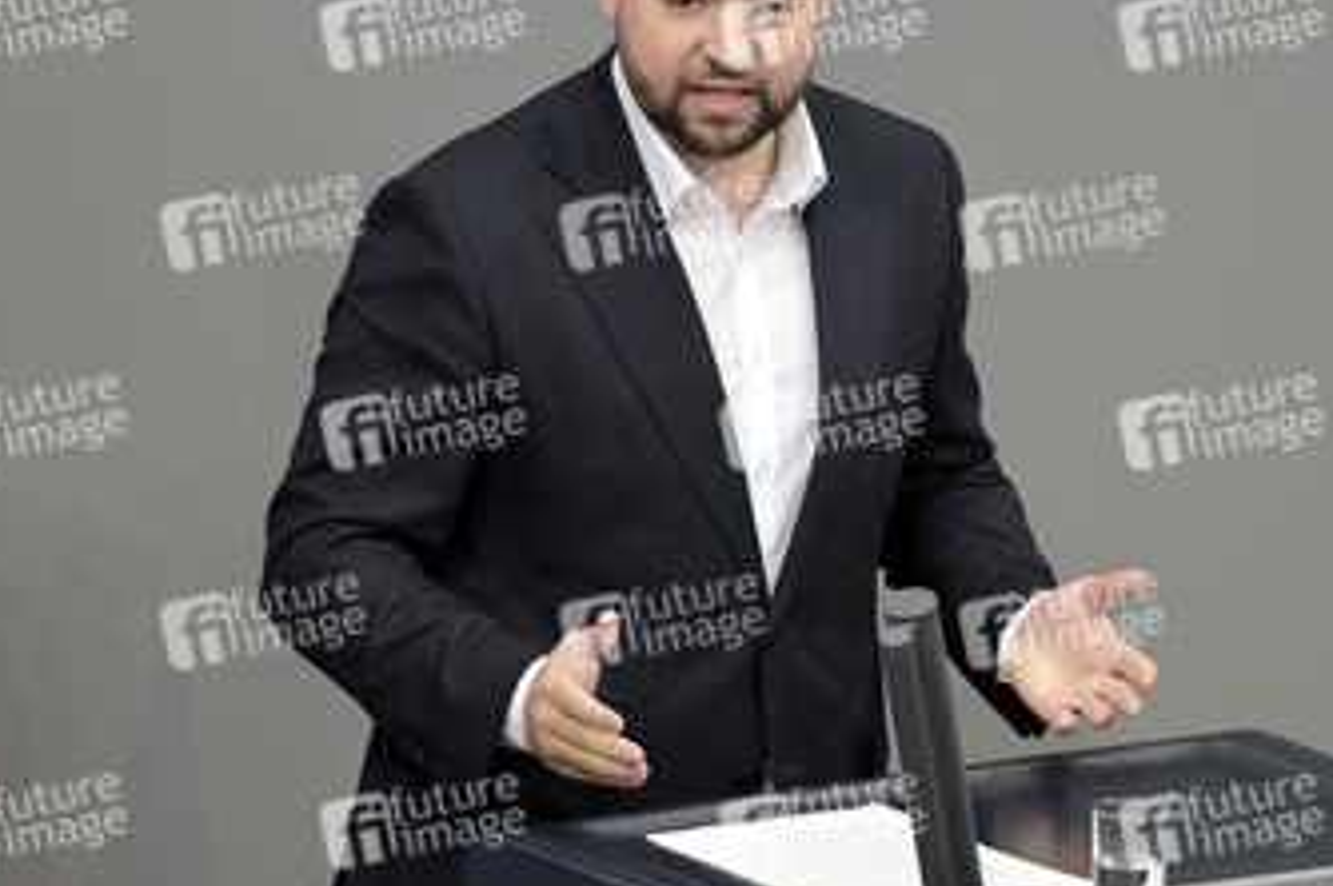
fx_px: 18976
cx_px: 716
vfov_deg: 2.7
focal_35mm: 513
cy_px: 323
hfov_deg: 4.0
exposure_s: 1/320
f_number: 5.6
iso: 8000
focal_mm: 380
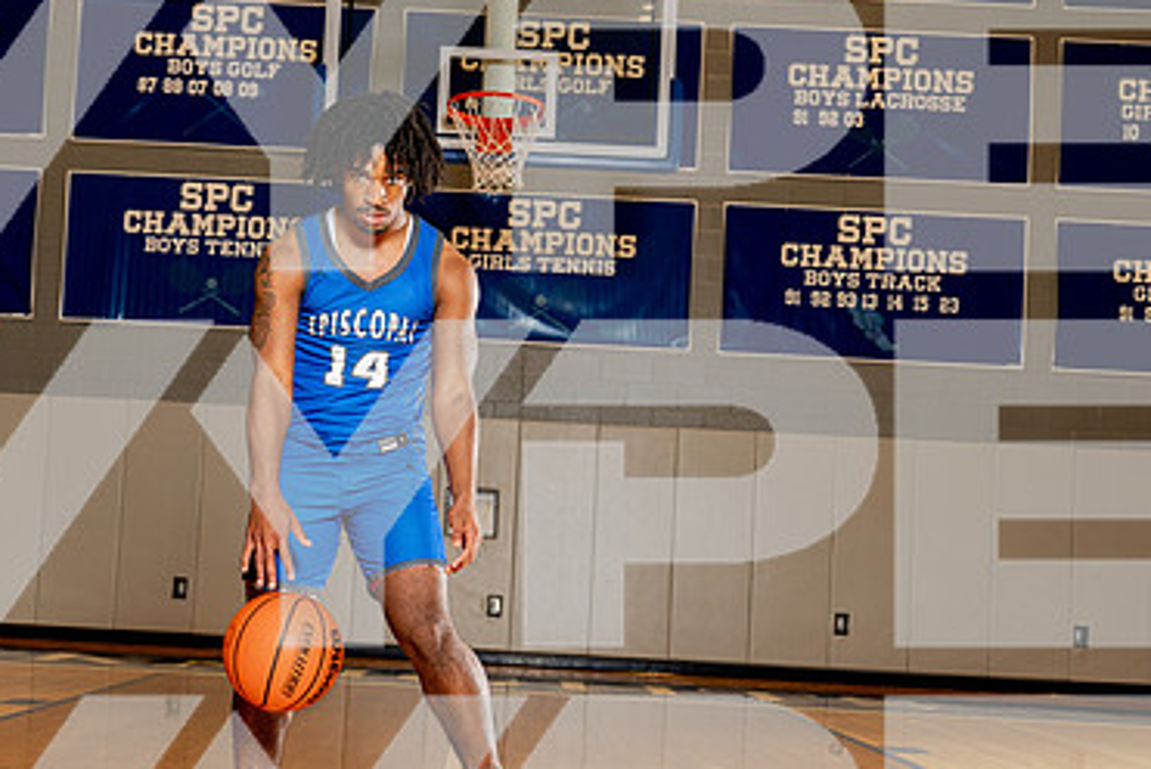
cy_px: 485
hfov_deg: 39.4
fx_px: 1600
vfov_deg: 26.9
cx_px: 462
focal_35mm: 50
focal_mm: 32
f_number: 4
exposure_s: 1/250
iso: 250
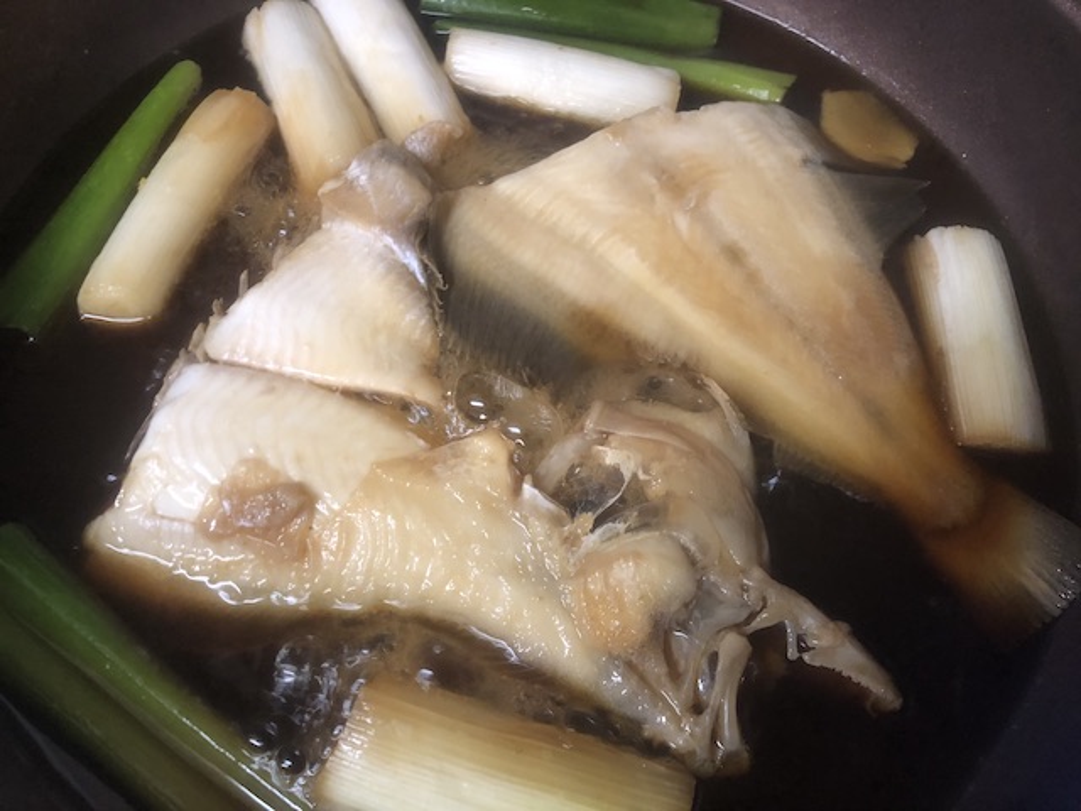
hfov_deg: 63.4
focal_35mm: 28
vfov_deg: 49.7
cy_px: 406
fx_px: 874
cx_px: 540
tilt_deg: -62.6
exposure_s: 1/9
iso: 100
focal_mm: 4
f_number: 1.8
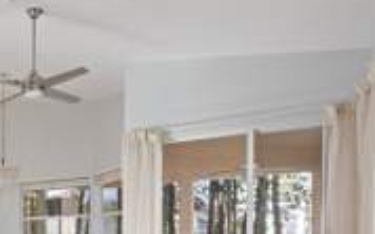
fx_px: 449
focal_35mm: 44
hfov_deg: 32.9
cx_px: -118
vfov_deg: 26.9
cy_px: 255
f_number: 8
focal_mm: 16
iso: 100
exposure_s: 1/2
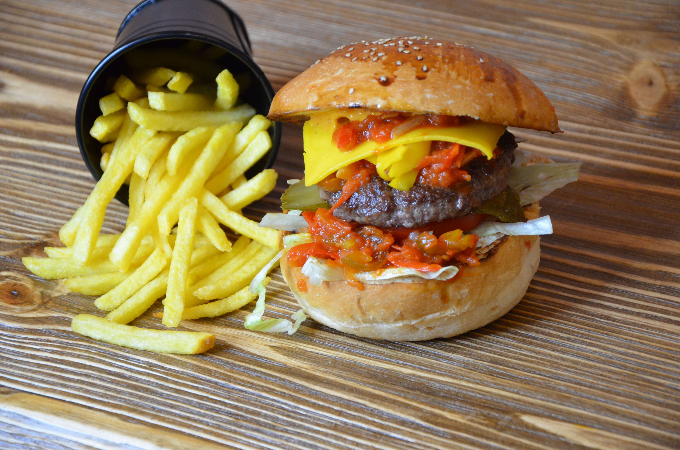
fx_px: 2545
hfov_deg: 15.2
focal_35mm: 135
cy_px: 225
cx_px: 340
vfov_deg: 10.1
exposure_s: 1/125
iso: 1250
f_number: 5.6
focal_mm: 90
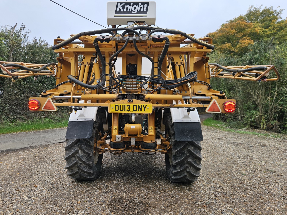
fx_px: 207
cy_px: 104
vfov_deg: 54.9
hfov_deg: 69.3
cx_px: 133
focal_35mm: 25
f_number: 1.8
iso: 64
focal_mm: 5.4
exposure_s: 1/180
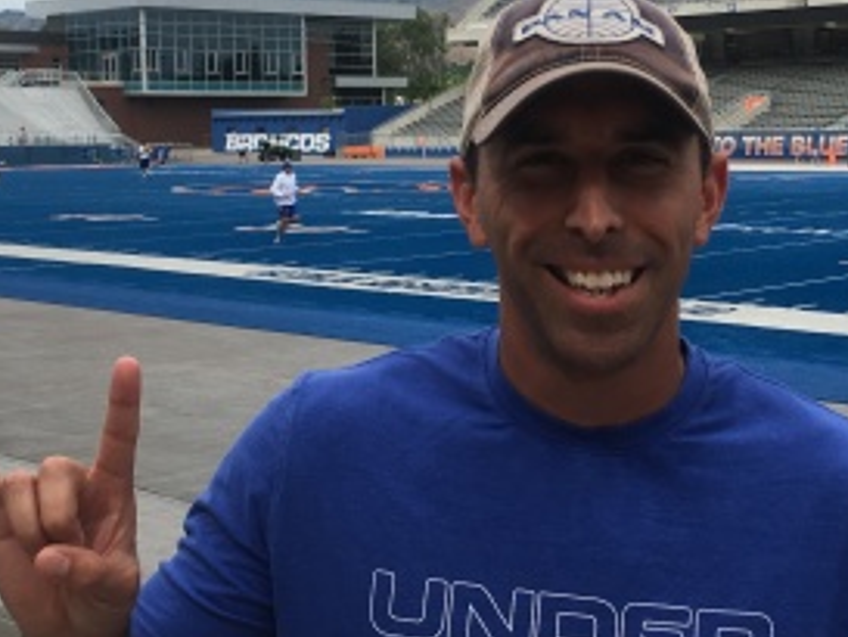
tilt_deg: -5.4
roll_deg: +1.6
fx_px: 1667
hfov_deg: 28.5
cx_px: 441
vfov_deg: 21.6
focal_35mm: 68
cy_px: 295
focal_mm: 4.15
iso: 25
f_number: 2.2
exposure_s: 1/1148
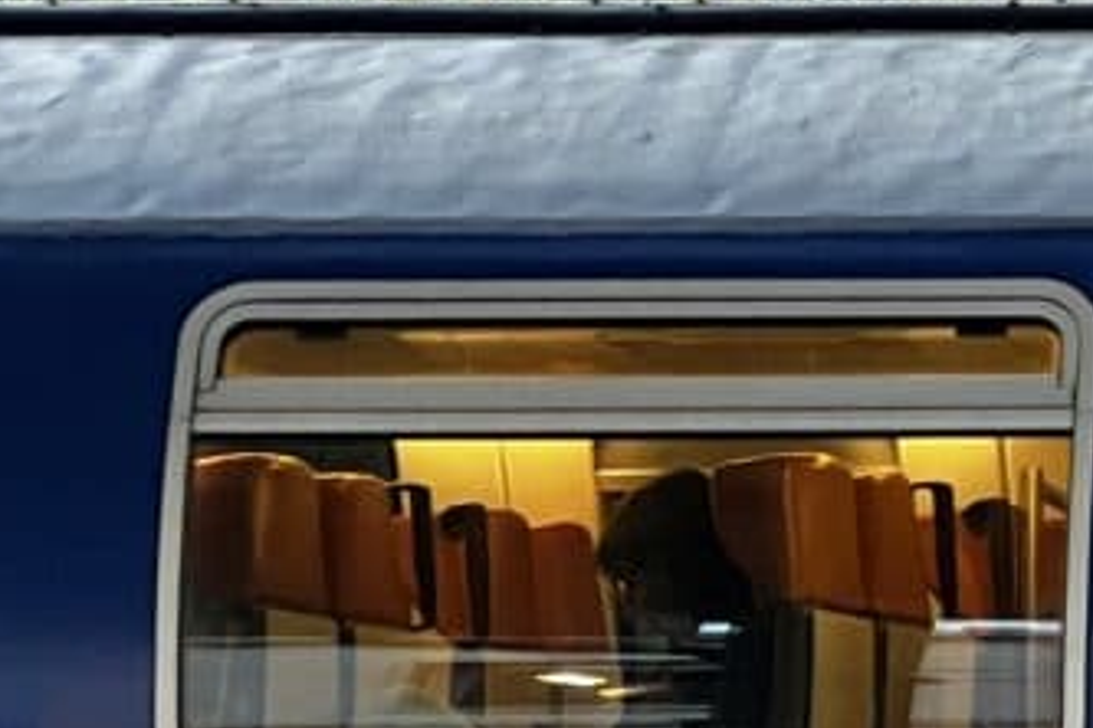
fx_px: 11202
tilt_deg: +0.5
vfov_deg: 3.7
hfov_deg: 5.4
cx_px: 2432
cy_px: 1161
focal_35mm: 369
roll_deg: +0.1
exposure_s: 1/60
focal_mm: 9
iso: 250
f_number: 2.8
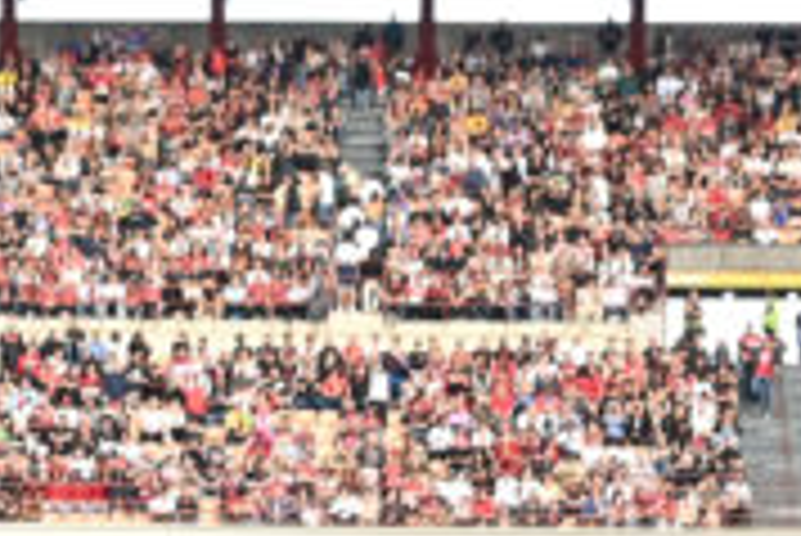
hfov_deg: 8.9
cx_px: 198
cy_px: 984
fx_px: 5122
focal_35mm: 230
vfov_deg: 5.9
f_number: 6.3
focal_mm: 40
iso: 1250
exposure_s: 1/800
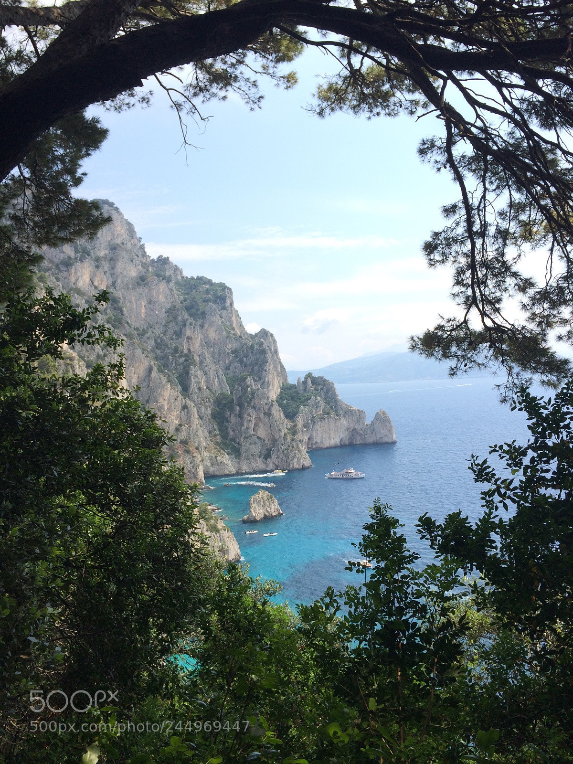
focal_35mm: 29
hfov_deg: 48.2
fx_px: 640
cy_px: 382
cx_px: 286
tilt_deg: -0.3
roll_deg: +2.9
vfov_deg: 61.7
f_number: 2.2
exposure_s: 1/1172
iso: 32
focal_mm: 4.15
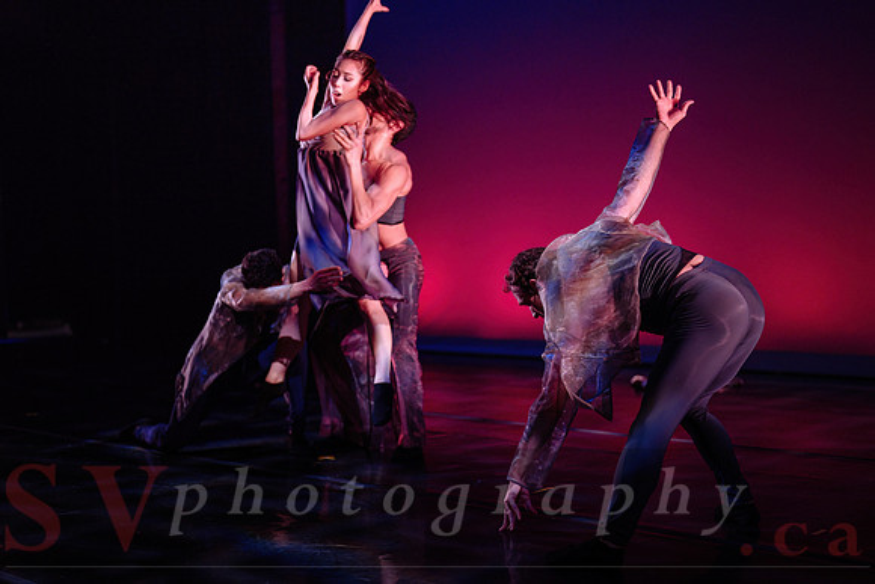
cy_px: 326
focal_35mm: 56
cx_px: 488
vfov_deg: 24.3
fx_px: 1356
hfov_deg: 35.7
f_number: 1.2
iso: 1000
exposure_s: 1/400
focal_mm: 50
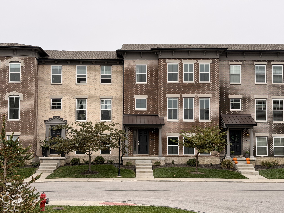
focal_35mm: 48
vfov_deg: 30.3
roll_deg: -0.3
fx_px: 394
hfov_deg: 39.7
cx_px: 142
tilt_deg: +4.6
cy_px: 106
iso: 64
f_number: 1.78
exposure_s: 1/1377
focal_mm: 6.76
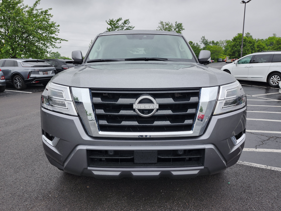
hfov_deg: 73.9
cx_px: 140
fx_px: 187
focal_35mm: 23
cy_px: 106
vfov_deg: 58.9
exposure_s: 1/308
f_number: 1.8
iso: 25
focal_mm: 5.54
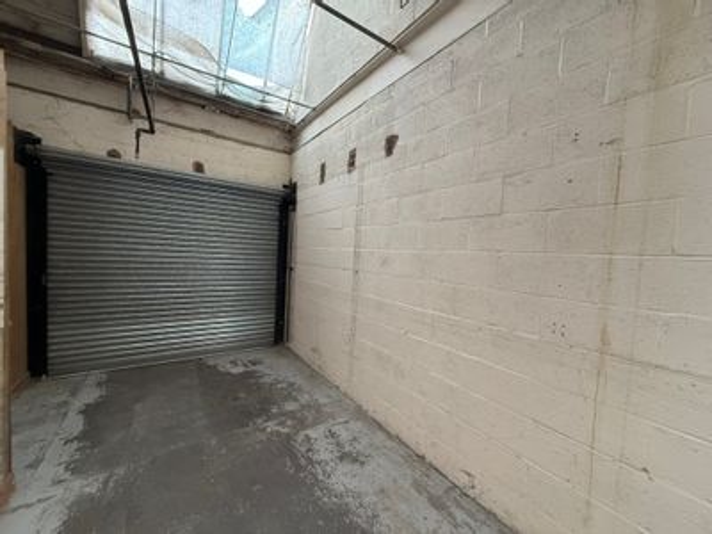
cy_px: 267
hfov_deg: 102.1
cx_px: 356
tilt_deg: -2.9
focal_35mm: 14
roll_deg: -2.5
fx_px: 288
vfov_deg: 85.7
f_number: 2.2
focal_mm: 2.22
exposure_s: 1/97
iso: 320
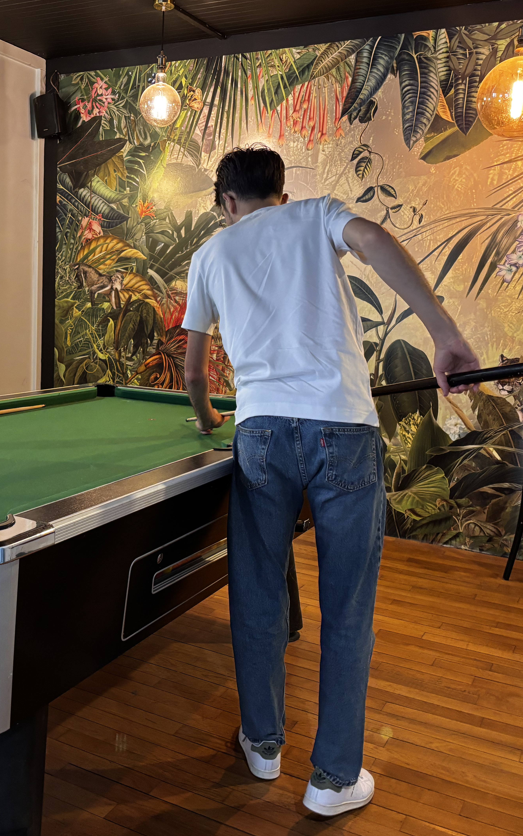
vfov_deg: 52.8
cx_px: 132
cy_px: 419
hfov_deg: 33.7
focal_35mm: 37
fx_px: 844
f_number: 1.6
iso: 250
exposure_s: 1/50
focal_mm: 5.96
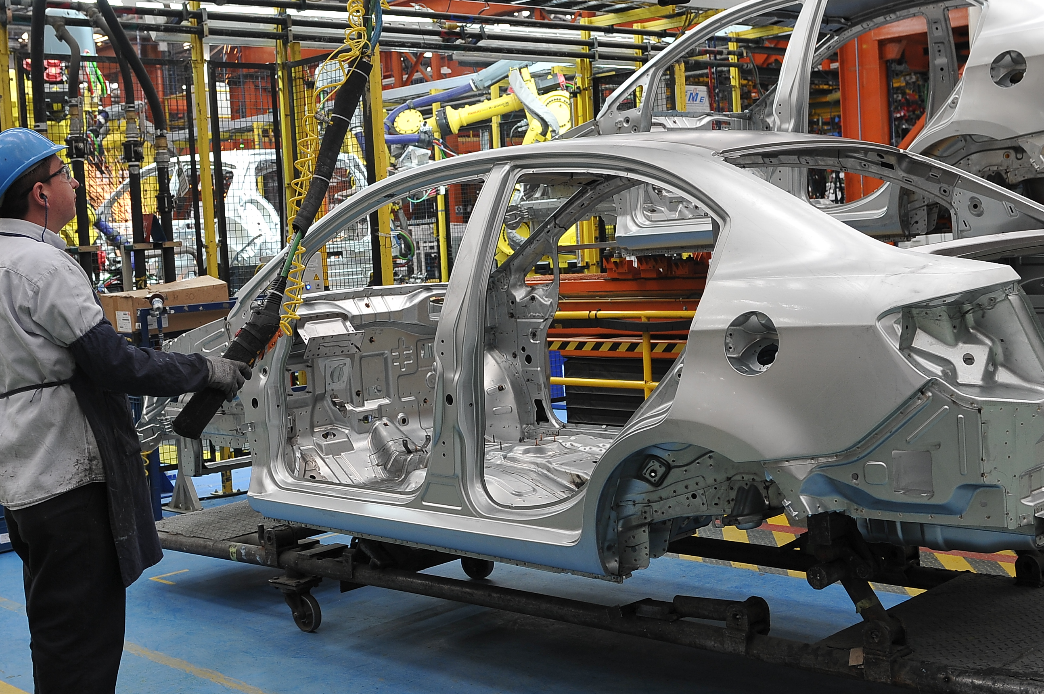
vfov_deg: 26.4
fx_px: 1478
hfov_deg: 38.9
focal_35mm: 51
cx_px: 495
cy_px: 320
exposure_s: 1/50
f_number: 5
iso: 500
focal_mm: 31
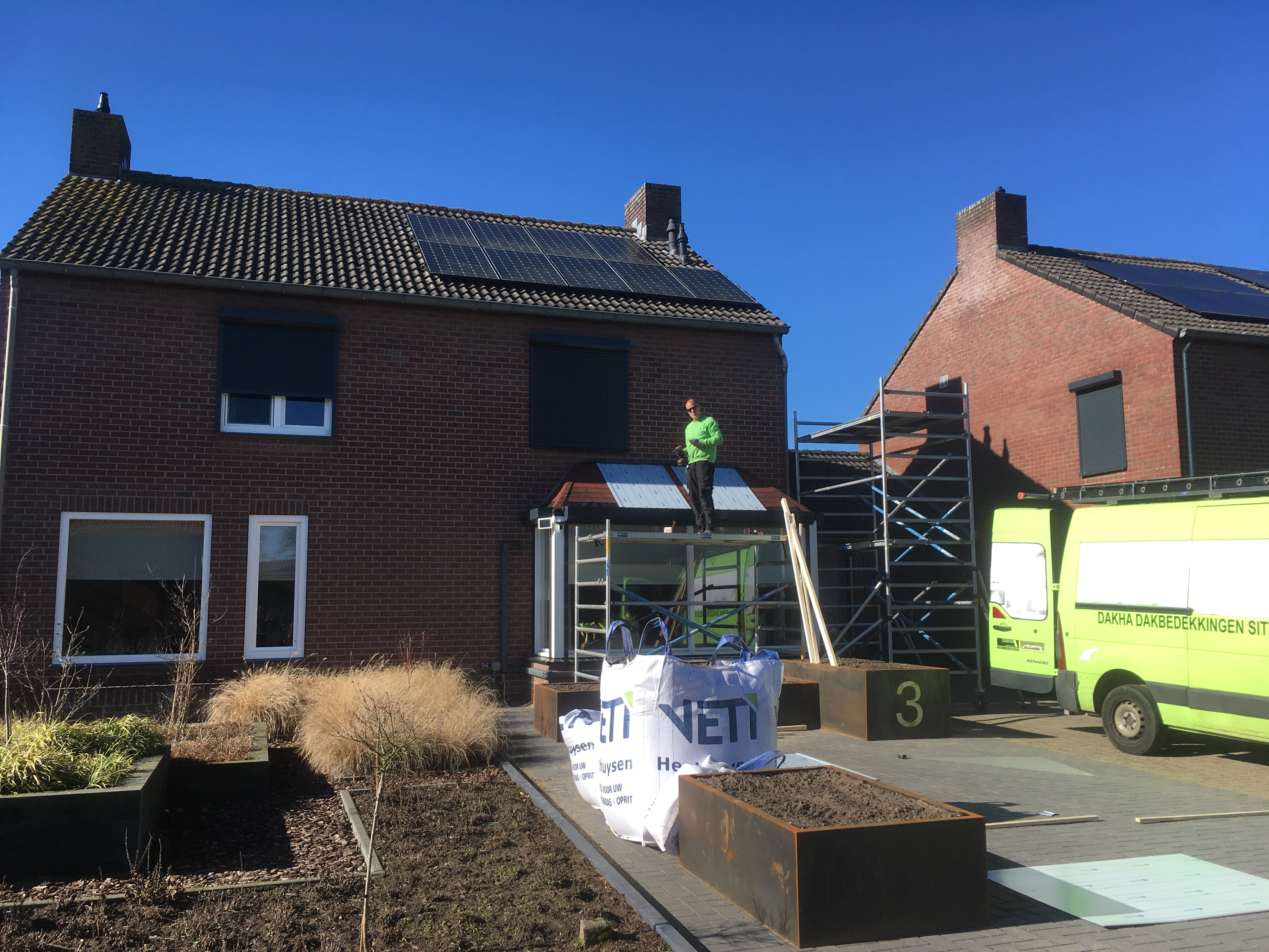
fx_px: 1063
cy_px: 476
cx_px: 634
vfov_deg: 48.2
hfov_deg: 61.7
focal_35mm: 29
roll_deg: +0.8
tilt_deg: +6.9
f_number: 2.2
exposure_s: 1/1183
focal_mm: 4.15
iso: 25
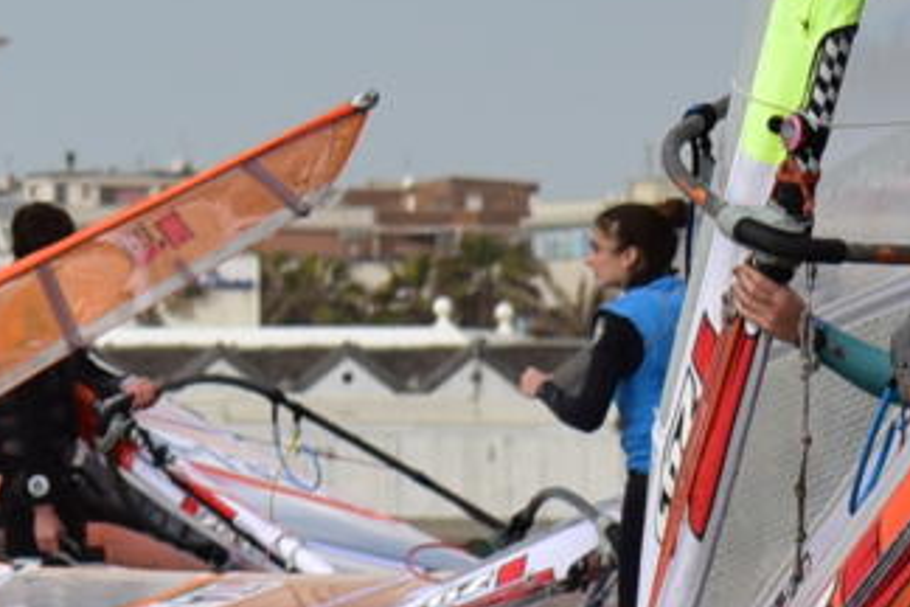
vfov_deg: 2.6
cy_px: -114
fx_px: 13194
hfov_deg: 3.9
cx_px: -750
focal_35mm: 522
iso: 100
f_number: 5
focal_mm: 66
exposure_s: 1/1000
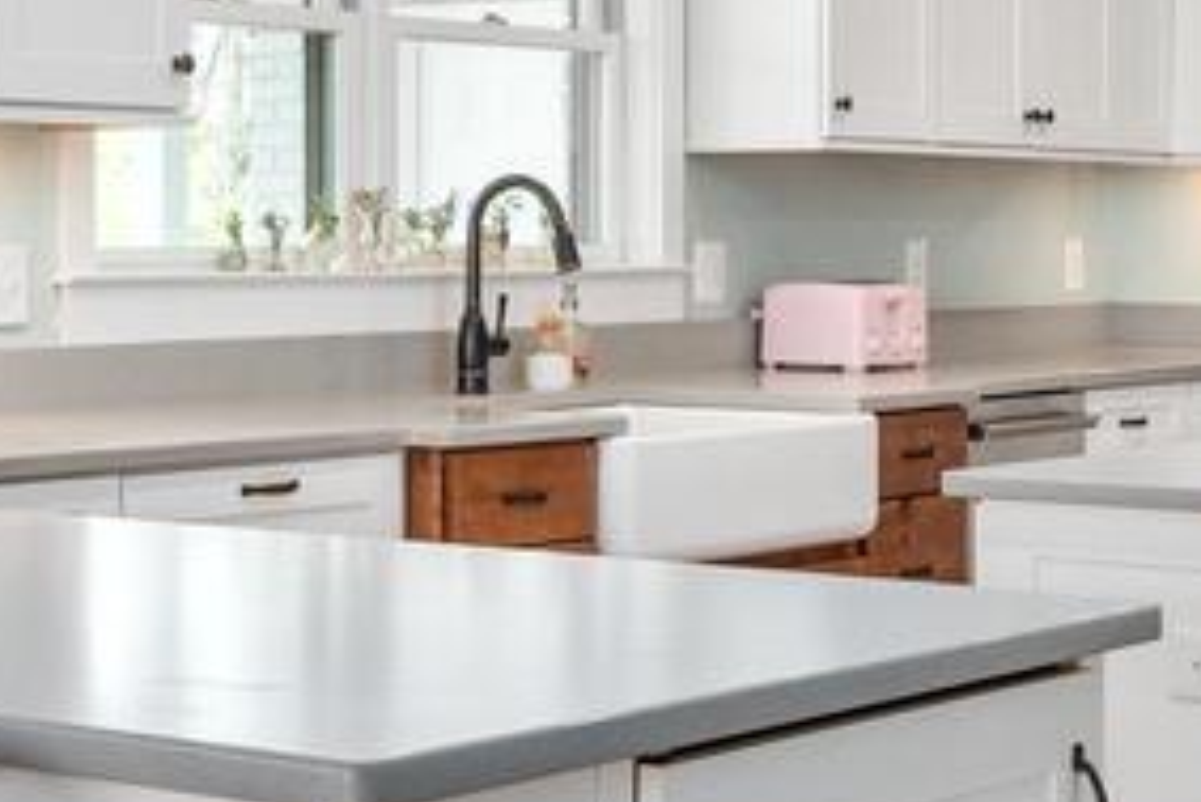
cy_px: 482
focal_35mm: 94
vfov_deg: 14.6
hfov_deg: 21.5
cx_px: 310
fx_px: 3137
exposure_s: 1/15
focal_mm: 26
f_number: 8
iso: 400
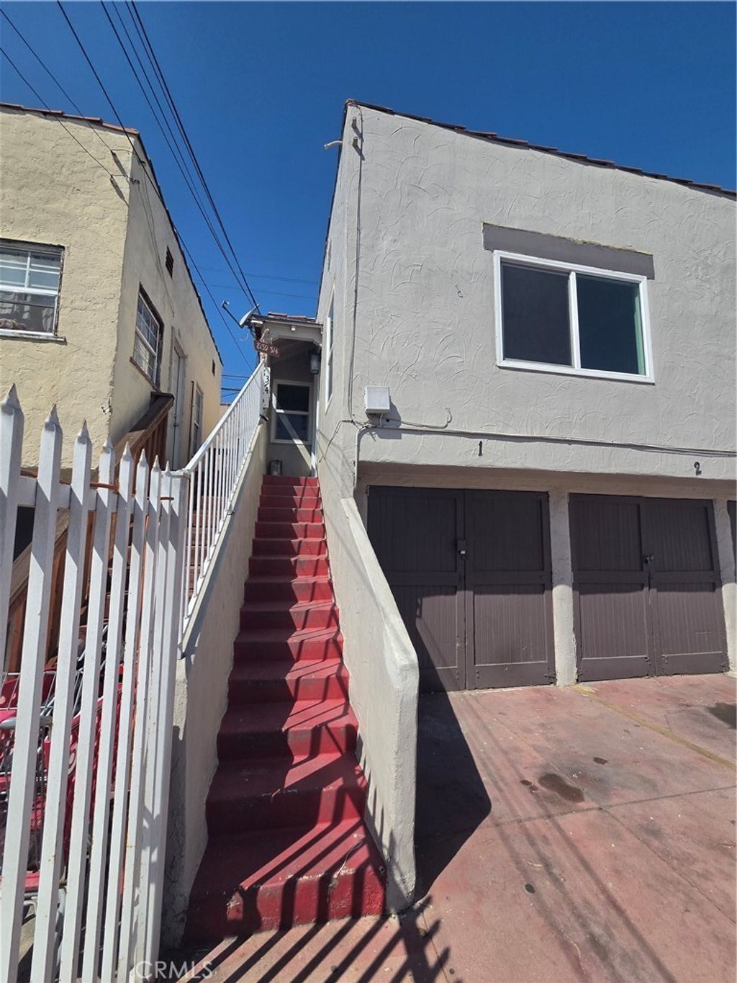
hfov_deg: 89.9
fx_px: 369
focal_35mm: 13
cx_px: 368
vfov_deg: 106.2
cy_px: 492
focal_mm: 2.2
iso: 100
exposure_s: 1/4361
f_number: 2.2
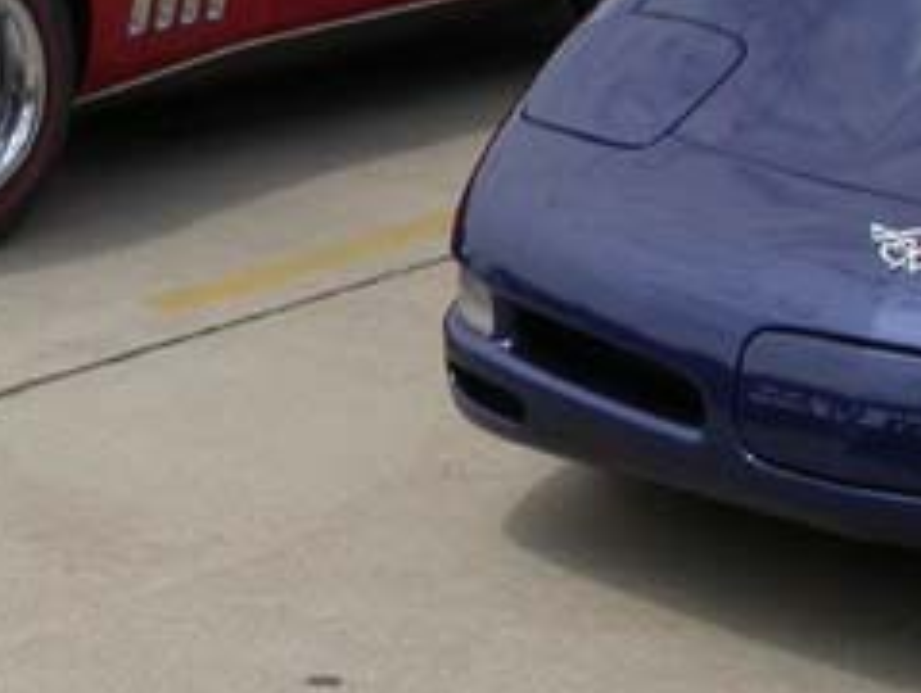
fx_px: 3384
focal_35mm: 127
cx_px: -85
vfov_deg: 11.5
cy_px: -116
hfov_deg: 15.1
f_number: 7.5
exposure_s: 1/384
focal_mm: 7.85
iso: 100
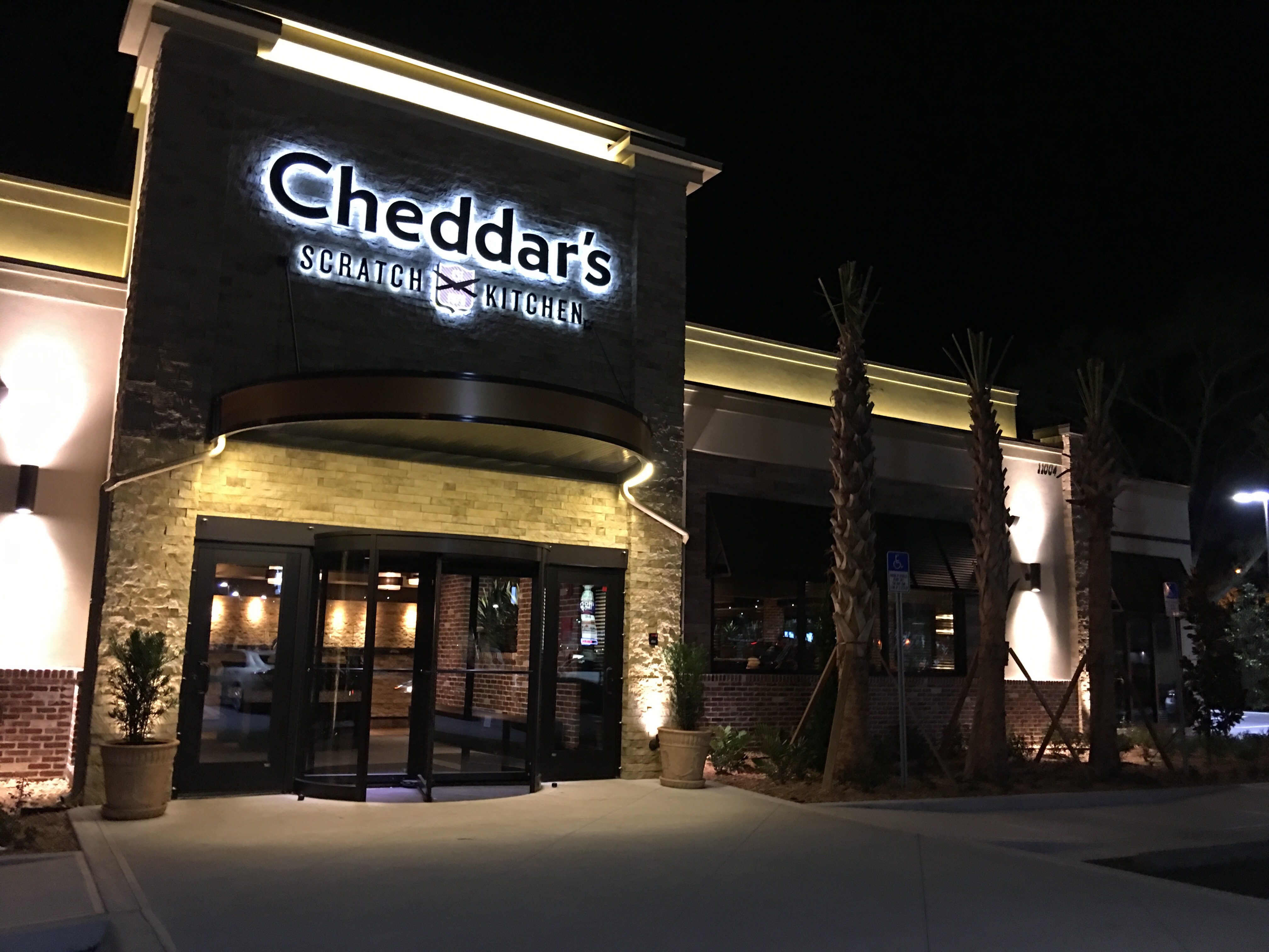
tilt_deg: +11.0
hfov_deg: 61.7
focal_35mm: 29
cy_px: 476
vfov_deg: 48.2
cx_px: 634
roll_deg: -1.3
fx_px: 1063
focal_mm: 4.15
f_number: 2.2
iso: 50
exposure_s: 1/4
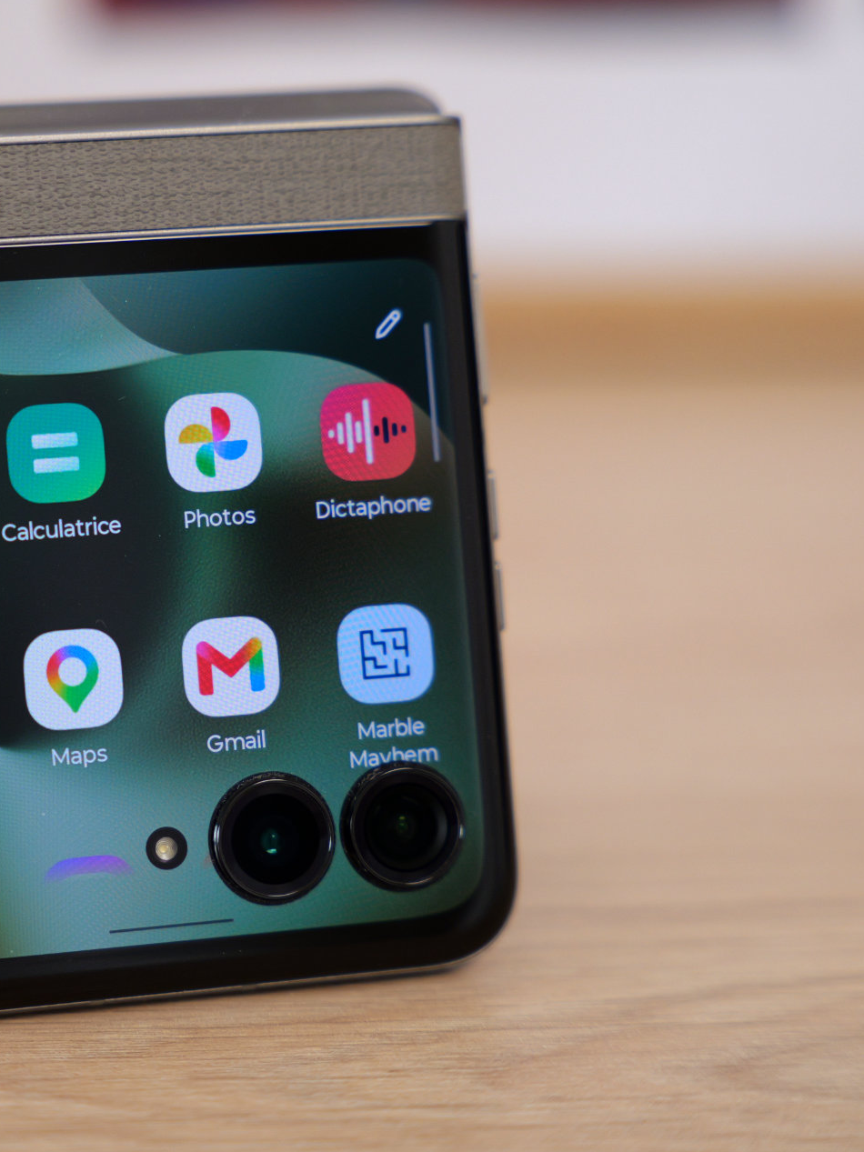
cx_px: 154
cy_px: 571
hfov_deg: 14.4
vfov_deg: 19.3
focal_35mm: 102
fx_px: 3395
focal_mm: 70
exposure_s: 1/800
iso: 1250
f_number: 2.8
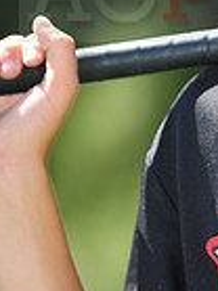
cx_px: 371
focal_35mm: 802
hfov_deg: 1.8
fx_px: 6745
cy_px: -21
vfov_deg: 2.5
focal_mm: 200
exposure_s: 1/500
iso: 200
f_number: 4.5
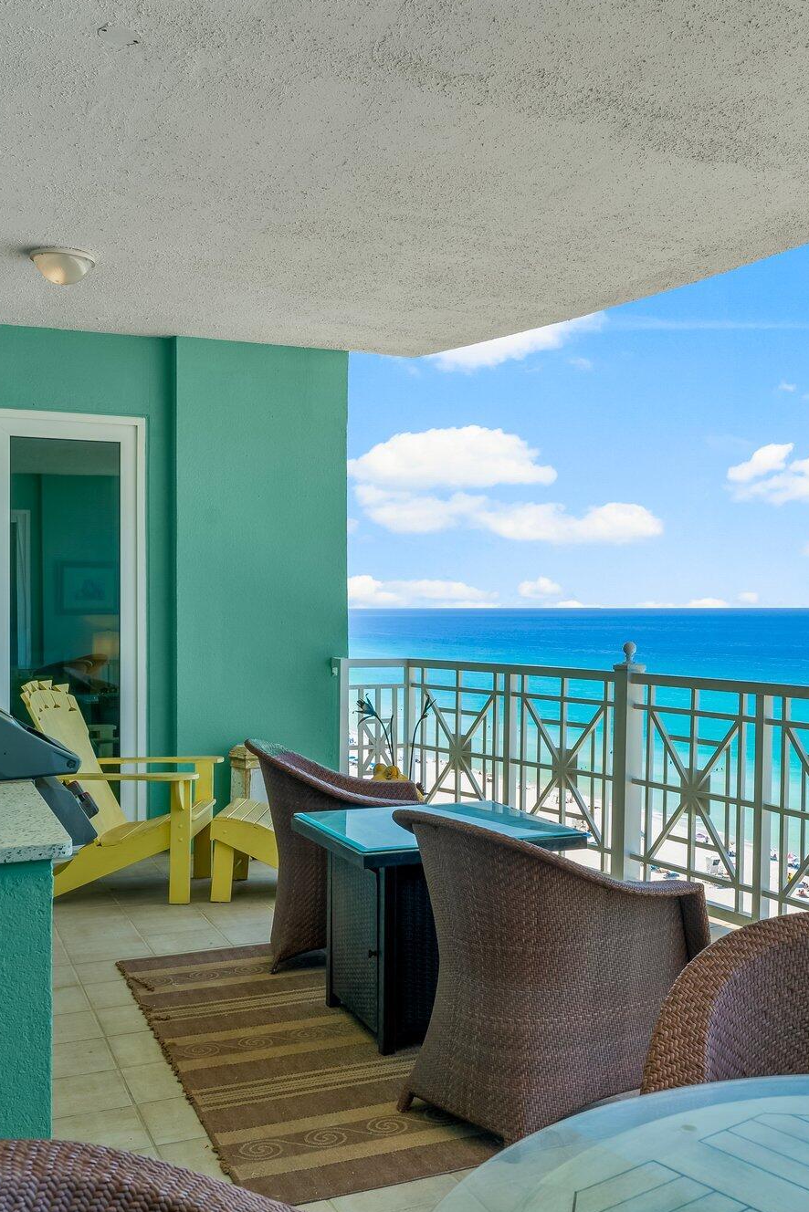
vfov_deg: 51.9
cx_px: 573
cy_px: 597
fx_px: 1246
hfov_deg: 35.4
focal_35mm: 37
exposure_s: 1/50
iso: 100
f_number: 10
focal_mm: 24
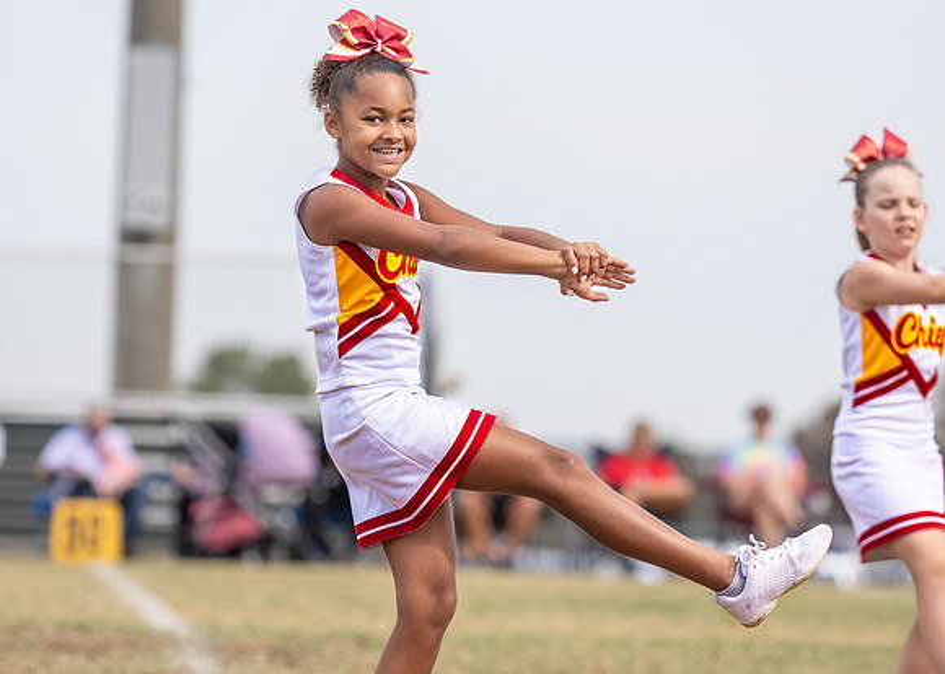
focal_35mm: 300
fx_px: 8047
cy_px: 339
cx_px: 417
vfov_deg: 4.8
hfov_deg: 6.7
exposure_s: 1/1600
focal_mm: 157
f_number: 2.8
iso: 160
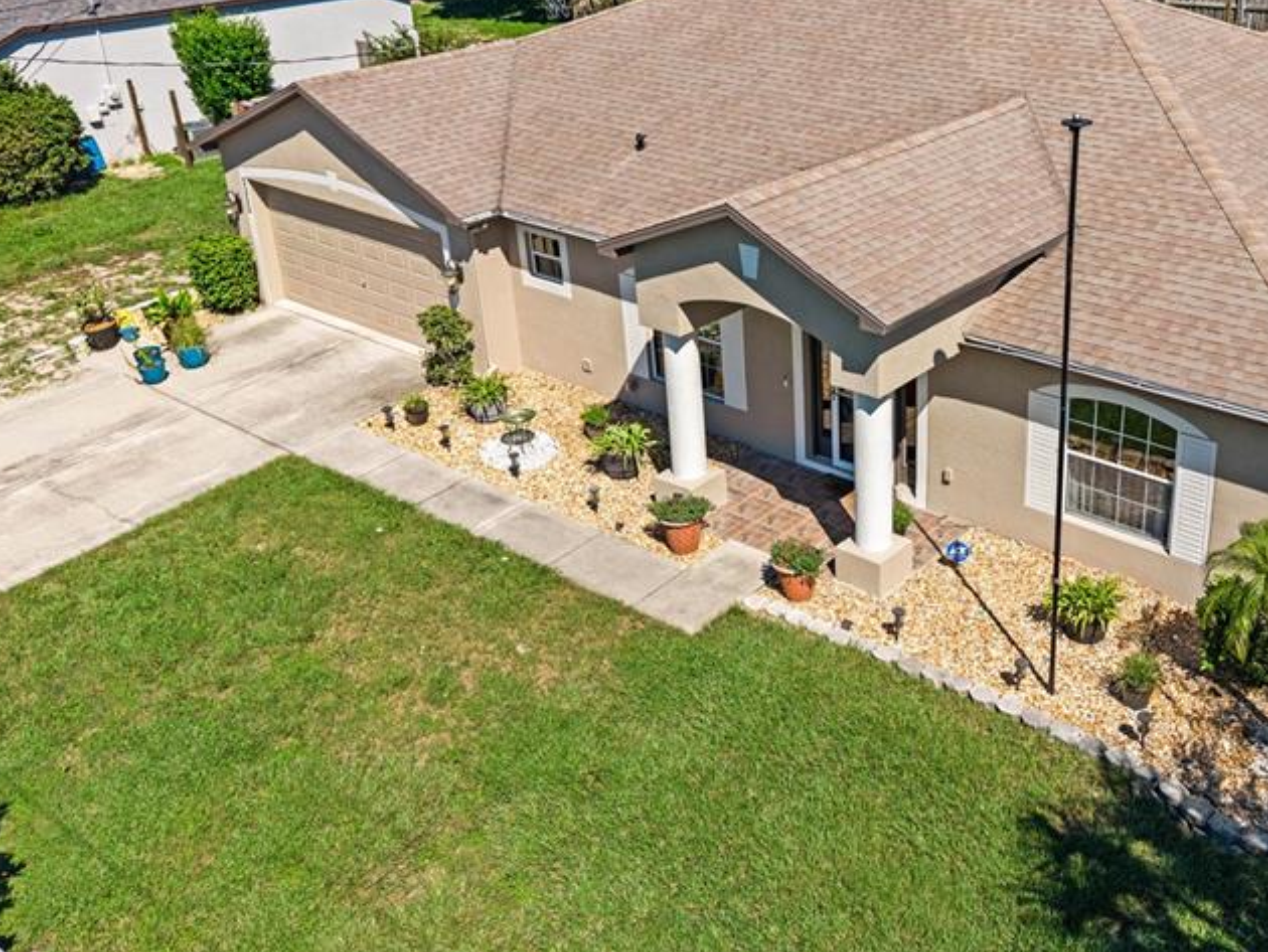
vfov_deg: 36.7
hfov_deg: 46.6
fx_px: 1429
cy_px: 372
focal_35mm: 39
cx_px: 902
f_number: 1.8
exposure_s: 1/3000
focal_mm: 8.67
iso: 200
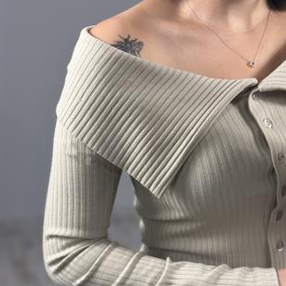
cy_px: 164
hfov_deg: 30.0
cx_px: 143
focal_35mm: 57
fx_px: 533
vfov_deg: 30.0
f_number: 1.78
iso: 80
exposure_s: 1/100
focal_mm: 6.86
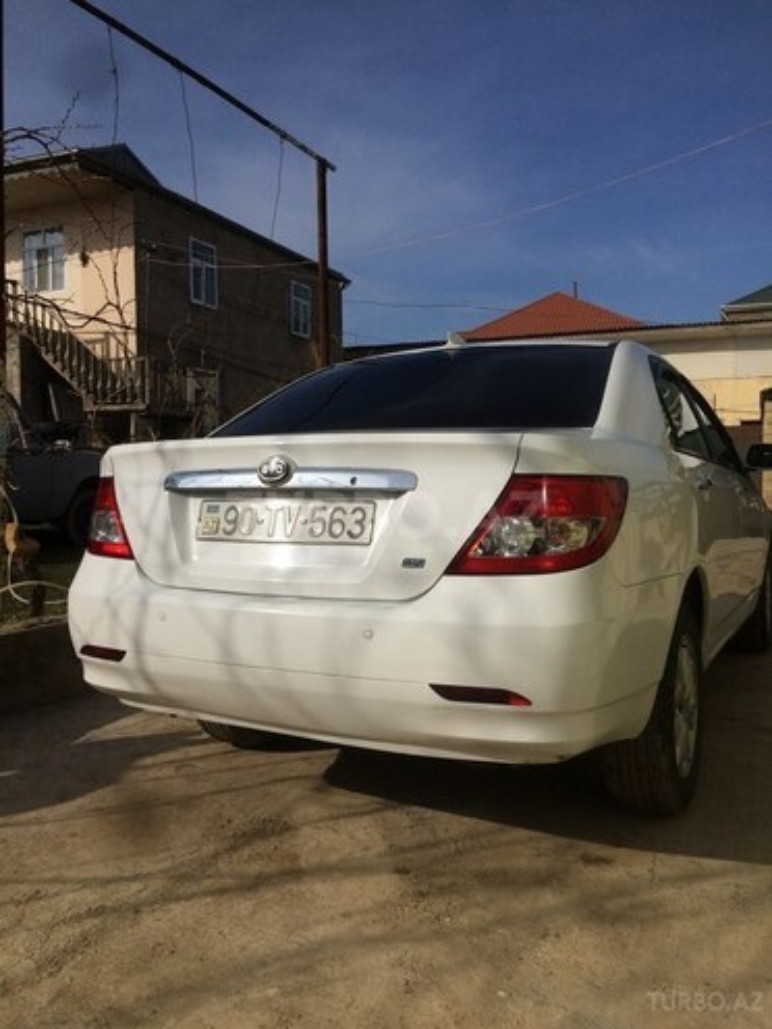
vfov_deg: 61.7
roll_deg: +1.0
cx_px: 386
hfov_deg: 48.2
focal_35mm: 29
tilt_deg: -4.5
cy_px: 514
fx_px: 862
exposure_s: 1/5128
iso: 32
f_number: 2.2
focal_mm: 4.15
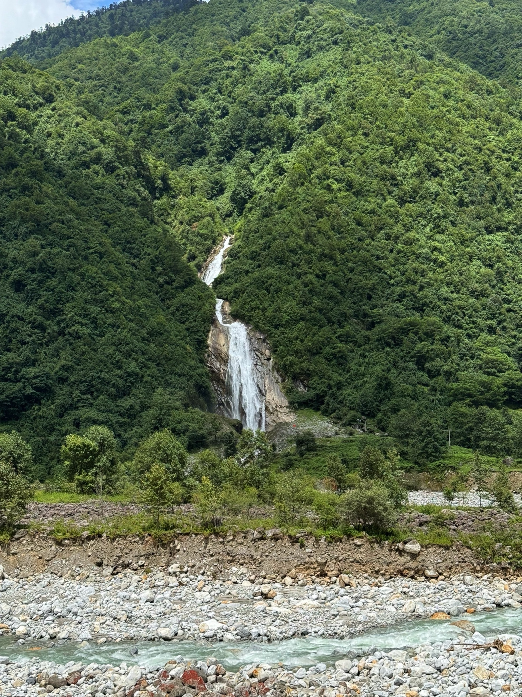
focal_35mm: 48
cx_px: 261
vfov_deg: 39.7
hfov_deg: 30.3
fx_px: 965
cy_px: 348
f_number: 1.78
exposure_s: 1/2959
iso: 64
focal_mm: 6.76
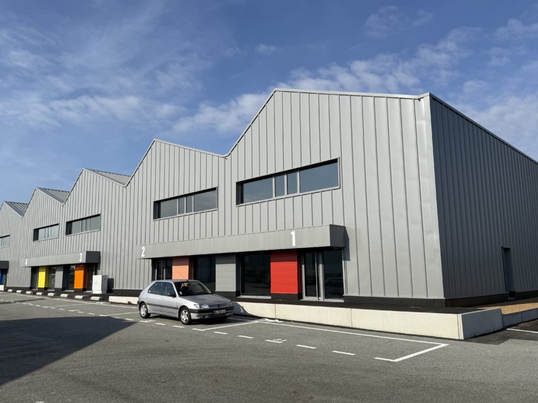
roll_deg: +0.2
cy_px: 208
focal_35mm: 28
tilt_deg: +9.6
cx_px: 240
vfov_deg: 49.7
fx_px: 435
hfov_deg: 63.3
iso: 80
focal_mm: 6.76
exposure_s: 1/6711
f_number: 1.78
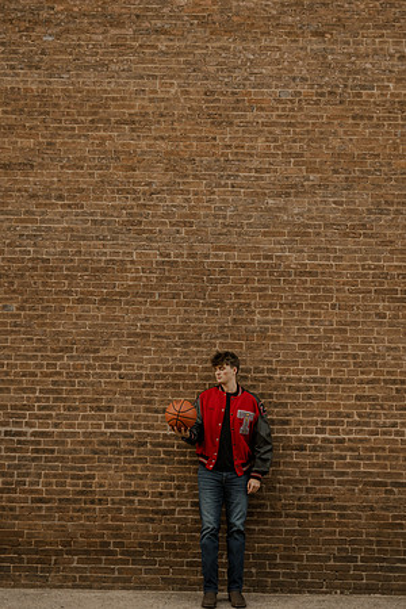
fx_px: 846
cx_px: 203
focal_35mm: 50
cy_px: 304
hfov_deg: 27.0
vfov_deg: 39.6
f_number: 1.8
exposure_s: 1/2000
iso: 800
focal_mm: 50
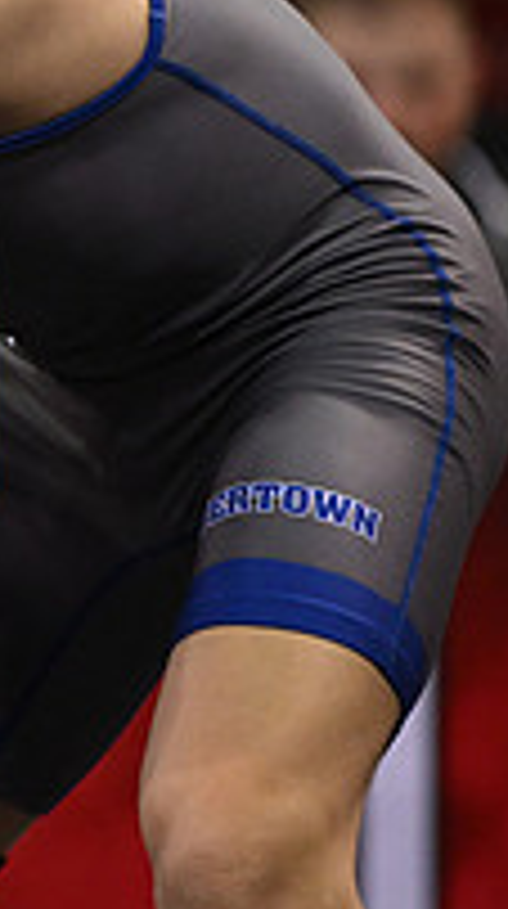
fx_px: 14501
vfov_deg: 3.6
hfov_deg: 2.0
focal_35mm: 603
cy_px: 209
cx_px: -769
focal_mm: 200
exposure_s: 1/1000
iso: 4000
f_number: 3.2
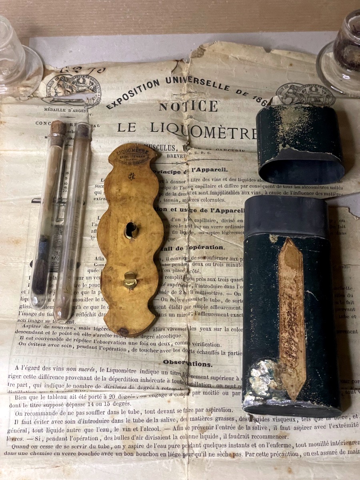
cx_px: 180
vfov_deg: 36.8
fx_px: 721
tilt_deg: -63.3
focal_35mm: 52
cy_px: 240
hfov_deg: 28.0
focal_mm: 6
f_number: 2
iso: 320
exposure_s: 1/50
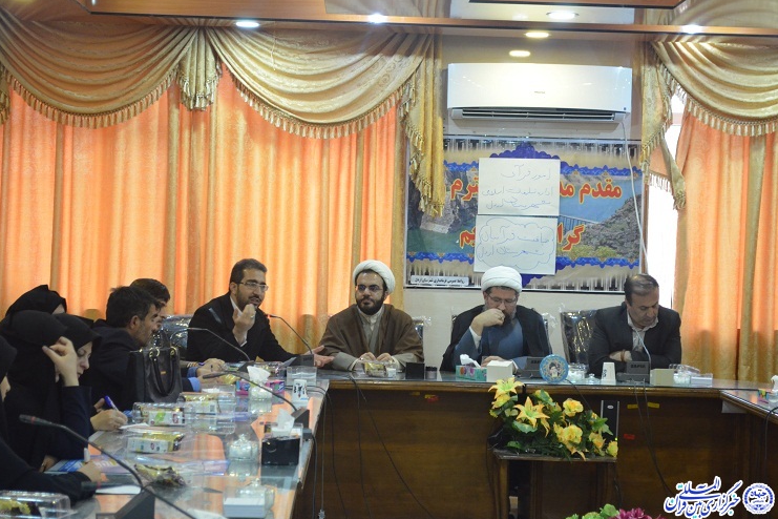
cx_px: 385
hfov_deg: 24.3
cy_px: 260
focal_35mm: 84
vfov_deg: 16.4
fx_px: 1805
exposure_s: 1/30
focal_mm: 55
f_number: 5.6
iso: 2000
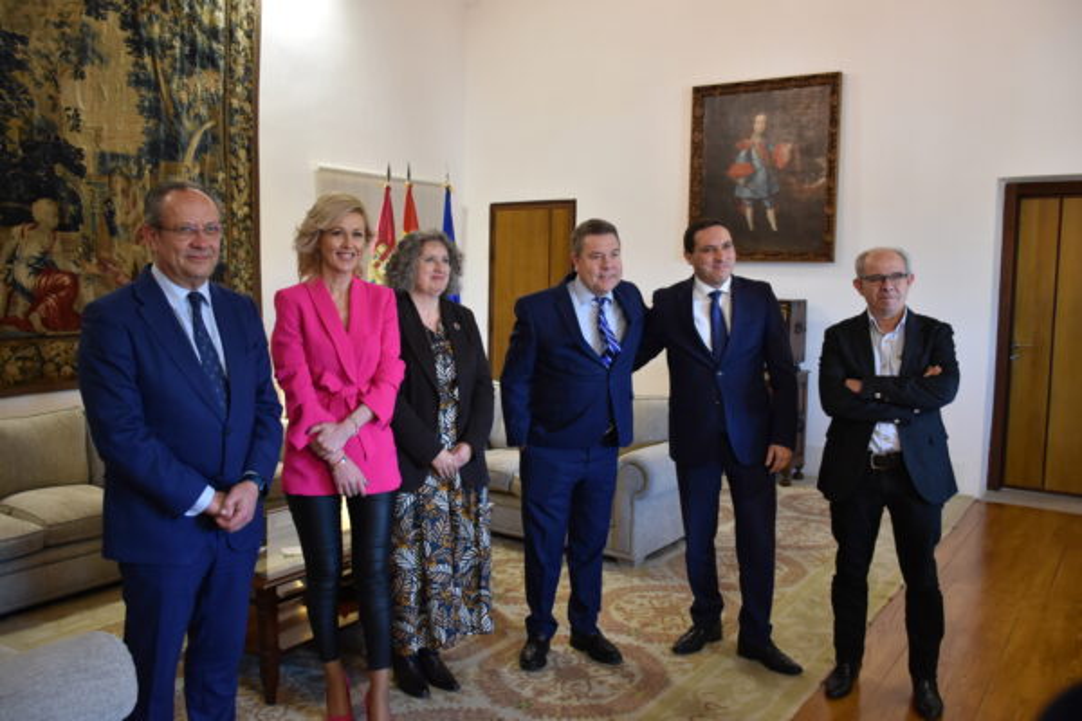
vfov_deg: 43.6
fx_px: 902
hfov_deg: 61.9
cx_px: 541
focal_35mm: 30
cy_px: 360
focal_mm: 20
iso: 900
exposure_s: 1/60
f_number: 3.5
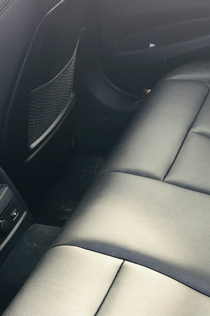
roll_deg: +5.4
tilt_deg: -39.6
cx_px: 201
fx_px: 639
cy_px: 270
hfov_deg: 18.3
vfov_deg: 27.0
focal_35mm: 73
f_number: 1.8
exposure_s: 1/40
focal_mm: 4
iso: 25
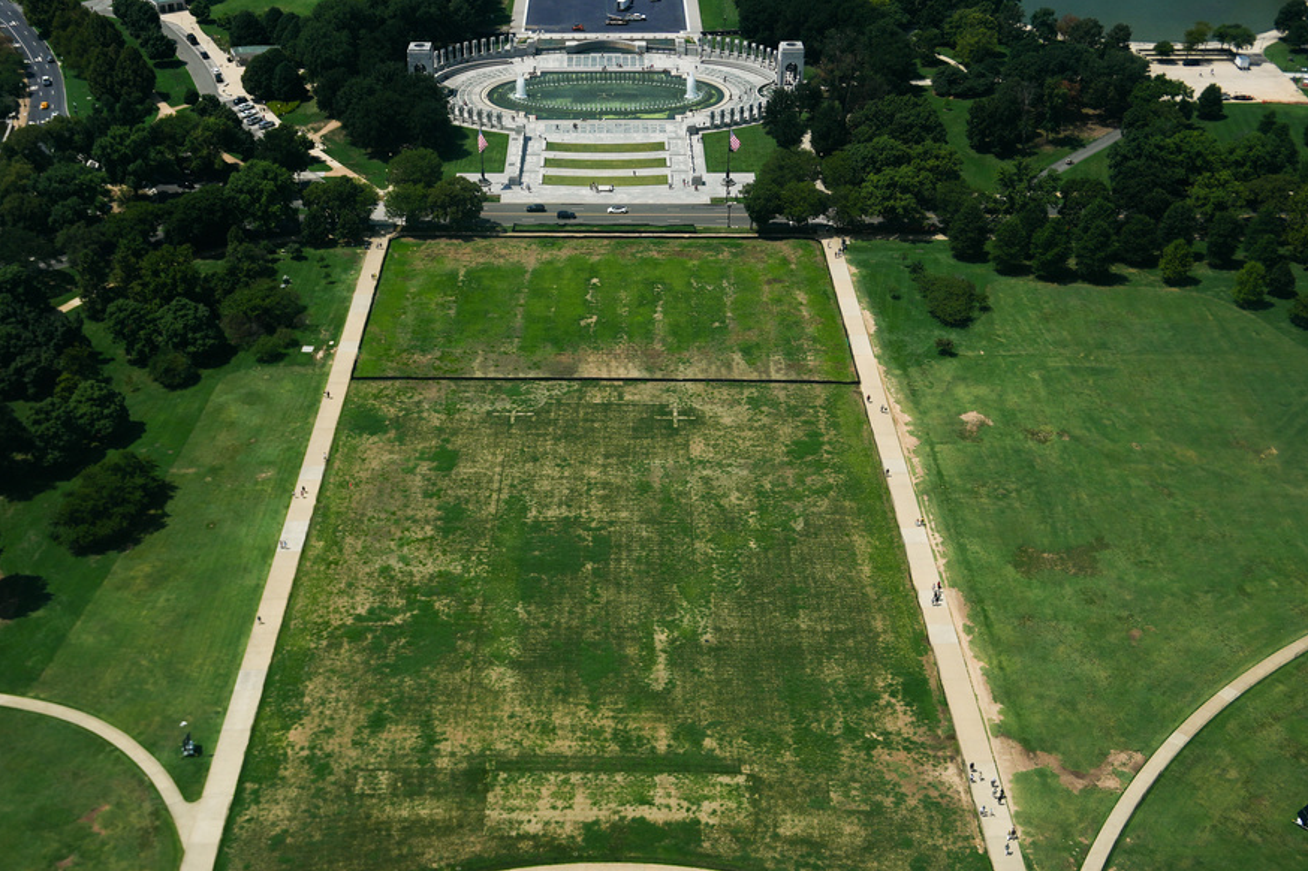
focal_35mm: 41
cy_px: 459
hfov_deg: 47.4
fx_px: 1489
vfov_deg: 32.6
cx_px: 608
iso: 125
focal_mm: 35
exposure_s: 1/10000
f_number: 2.8
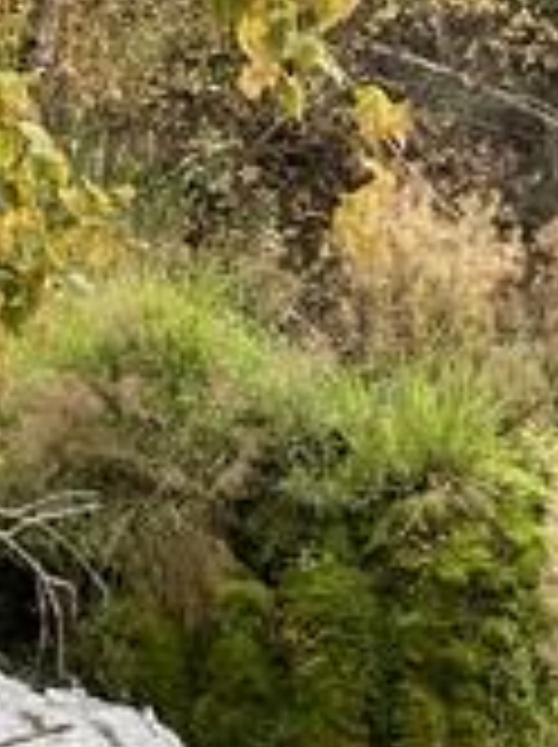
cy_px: 806
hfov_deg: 9.0
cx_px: 657
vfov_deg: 12.0
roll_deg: +2.3
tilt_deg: -2.8
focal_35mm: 163
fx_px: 3512
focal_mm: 6
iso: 125
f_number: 2
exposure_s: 1/122
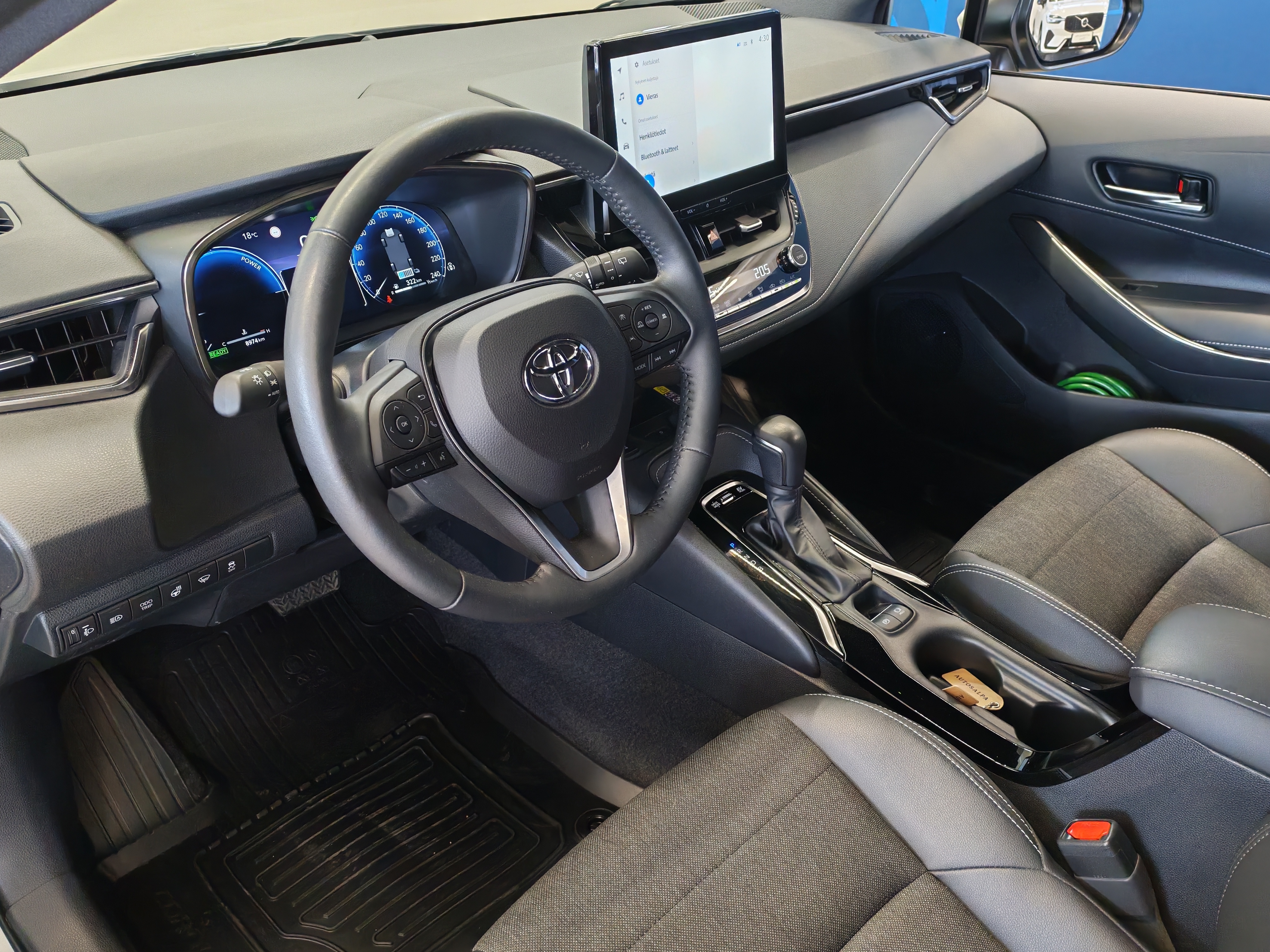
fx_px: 1101
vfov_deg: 46.8
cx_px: 635
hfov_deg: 60.0
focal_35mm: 30
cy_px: 476
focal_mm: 6.12
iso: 1000
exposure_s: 1/100
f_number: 1.9
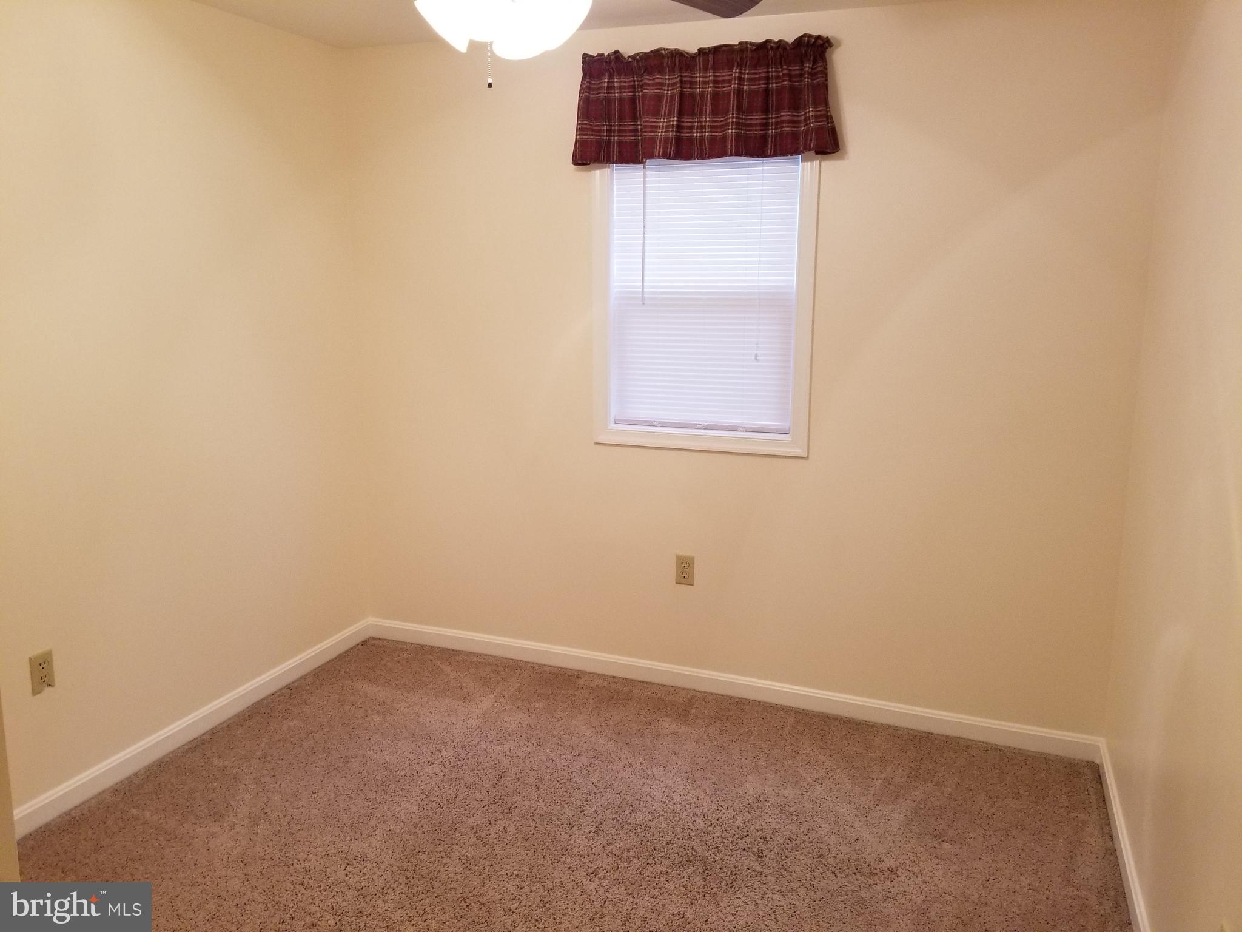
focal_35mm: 26
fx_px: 933
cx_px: 621
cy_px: 466
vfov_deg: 53.1
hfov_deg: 67.3
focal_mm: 4.25
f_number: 1.7
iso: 200
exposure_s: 1/60
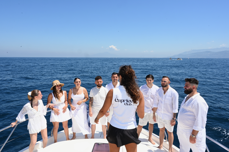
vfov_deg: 53.1
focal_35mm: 24
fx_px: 153
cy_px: 76
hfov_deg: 73.8
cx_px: 114
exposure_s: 1/200
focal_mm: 24
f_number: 18
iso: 400
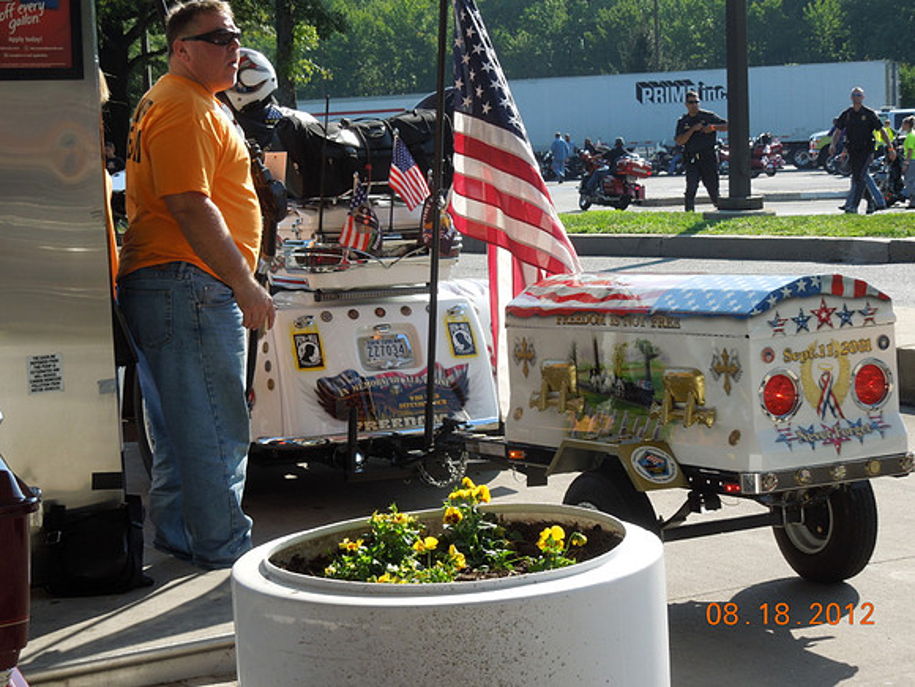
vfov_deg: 18.9
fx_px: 2062
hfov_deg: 25.0
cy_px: 344
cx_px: 458
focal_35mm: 78
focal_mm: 14.1
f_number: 4.5
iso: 100
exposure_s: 1/320
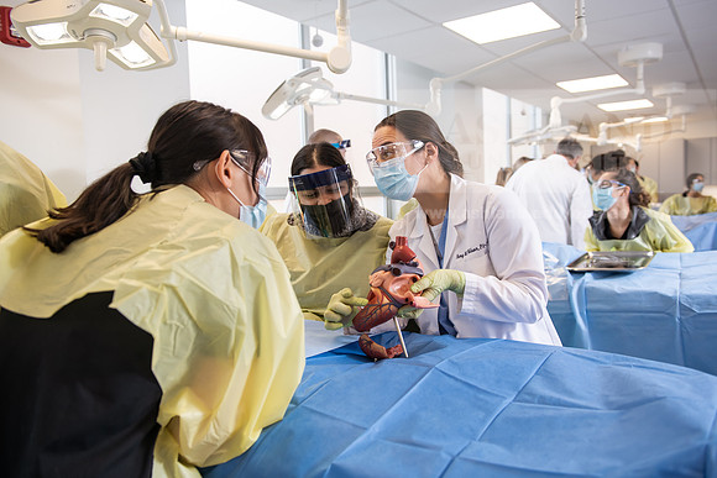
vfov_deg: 48.0
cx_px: 358
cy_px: 239
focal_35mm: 27
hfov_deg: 67.4
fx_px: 538
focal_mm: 27
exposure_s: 1/200
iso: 500
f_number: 3.5
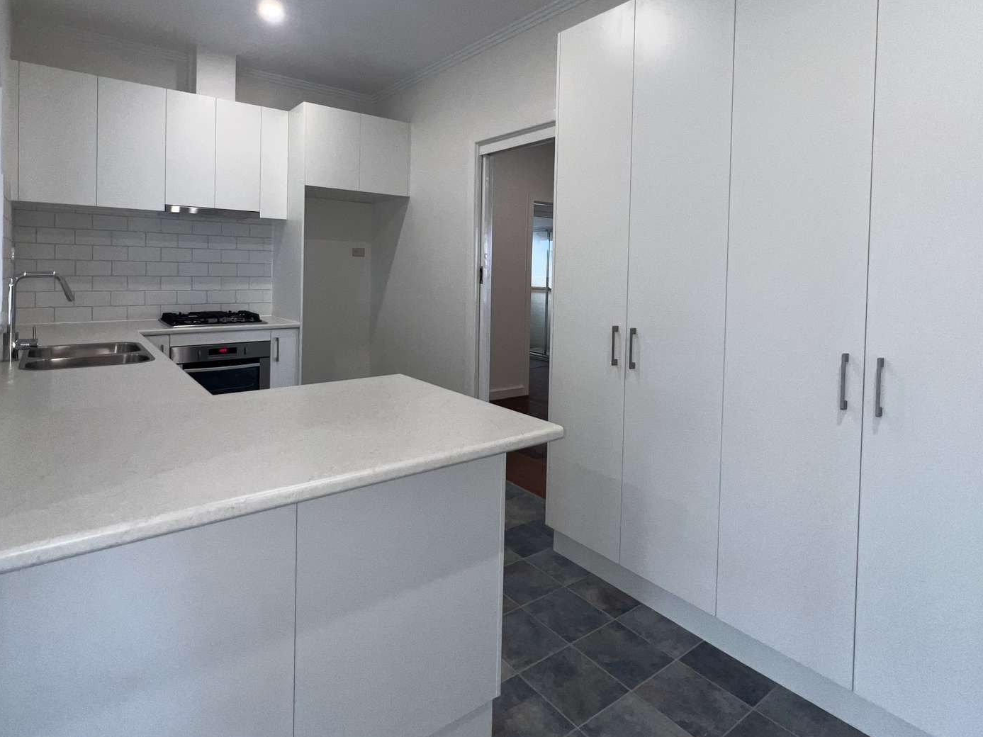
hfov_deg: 87.5
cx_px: 439
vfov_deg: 70.6
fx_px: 511
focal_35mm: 18
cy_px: 282
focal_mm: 1.57
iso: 64
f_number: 1.8
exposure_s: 1/100
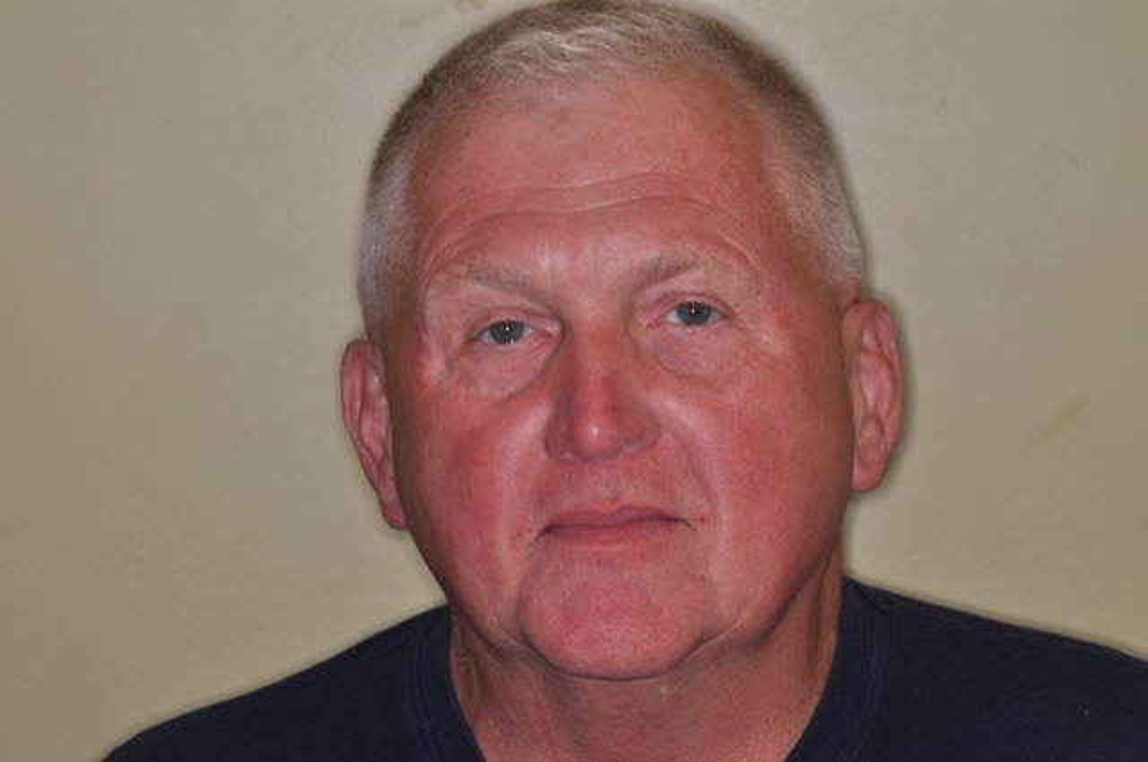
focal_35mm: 158
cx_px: 574
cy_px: 381
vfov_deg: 8.7
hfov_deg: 13.1
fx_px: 5016
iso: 200
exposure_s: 1/125
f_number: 8
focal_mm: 105
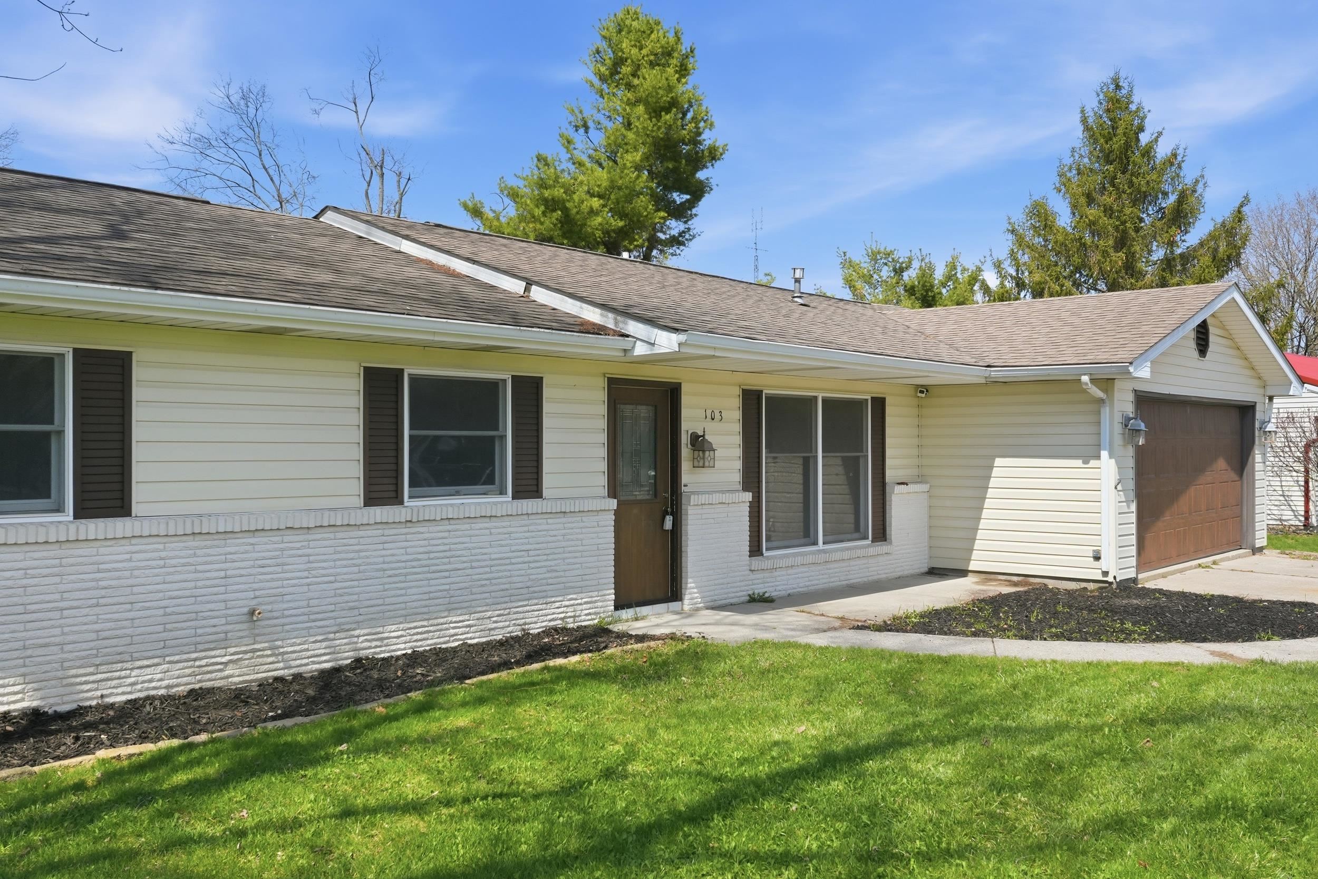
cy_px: 440
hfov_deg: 61.9
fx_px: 1098
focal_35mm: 30
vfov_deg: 43.6
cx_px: 659
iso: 400
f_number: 10
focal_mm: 20
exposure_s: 1/640
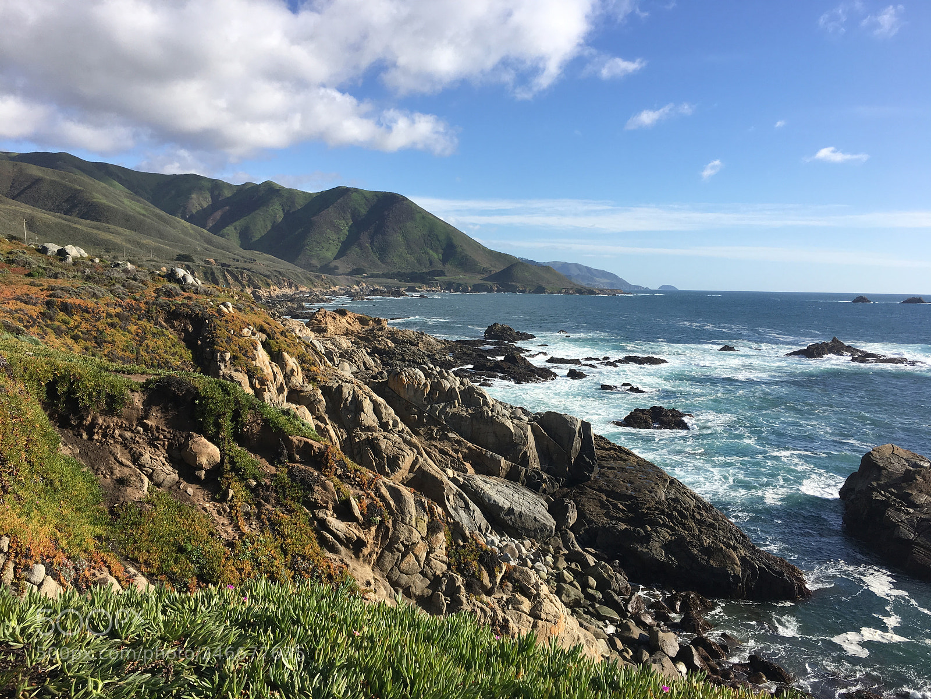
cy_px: 350
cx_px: 466
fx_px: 780
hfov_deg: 61.7
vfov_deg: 48.2
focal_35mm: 29
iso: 25
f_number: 2.2
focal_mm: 4.15
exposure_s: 1/1538
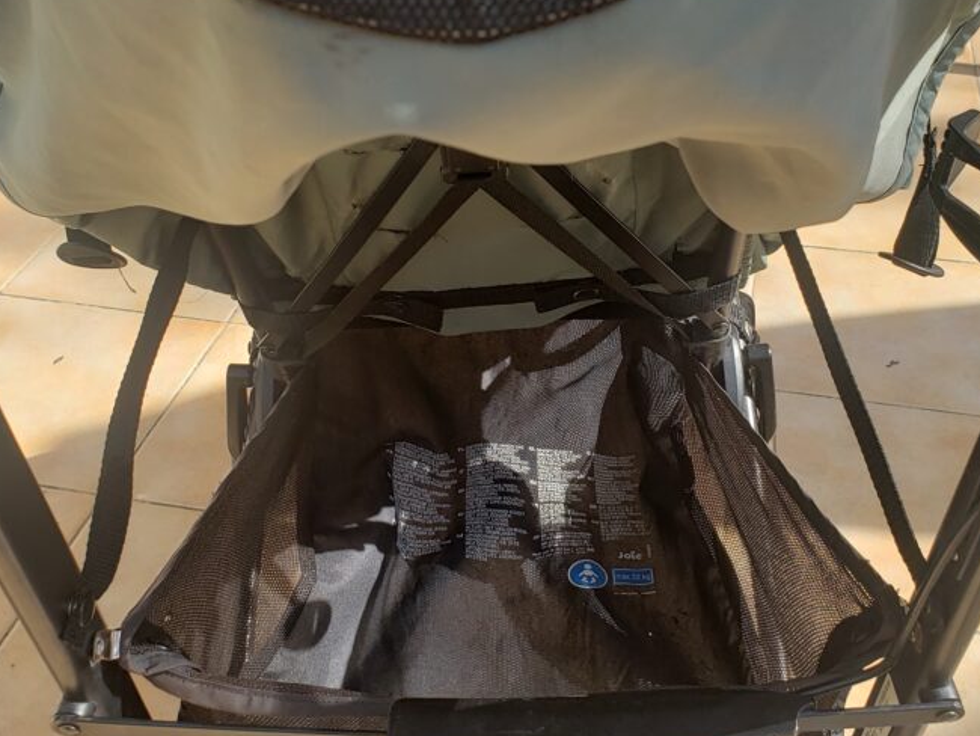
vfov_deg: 44.0
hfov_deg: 56.8
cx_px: 472
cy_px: 311
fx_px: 906
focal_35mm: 32
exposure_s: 1/409
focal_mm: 4.3
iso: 50
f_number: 2.4
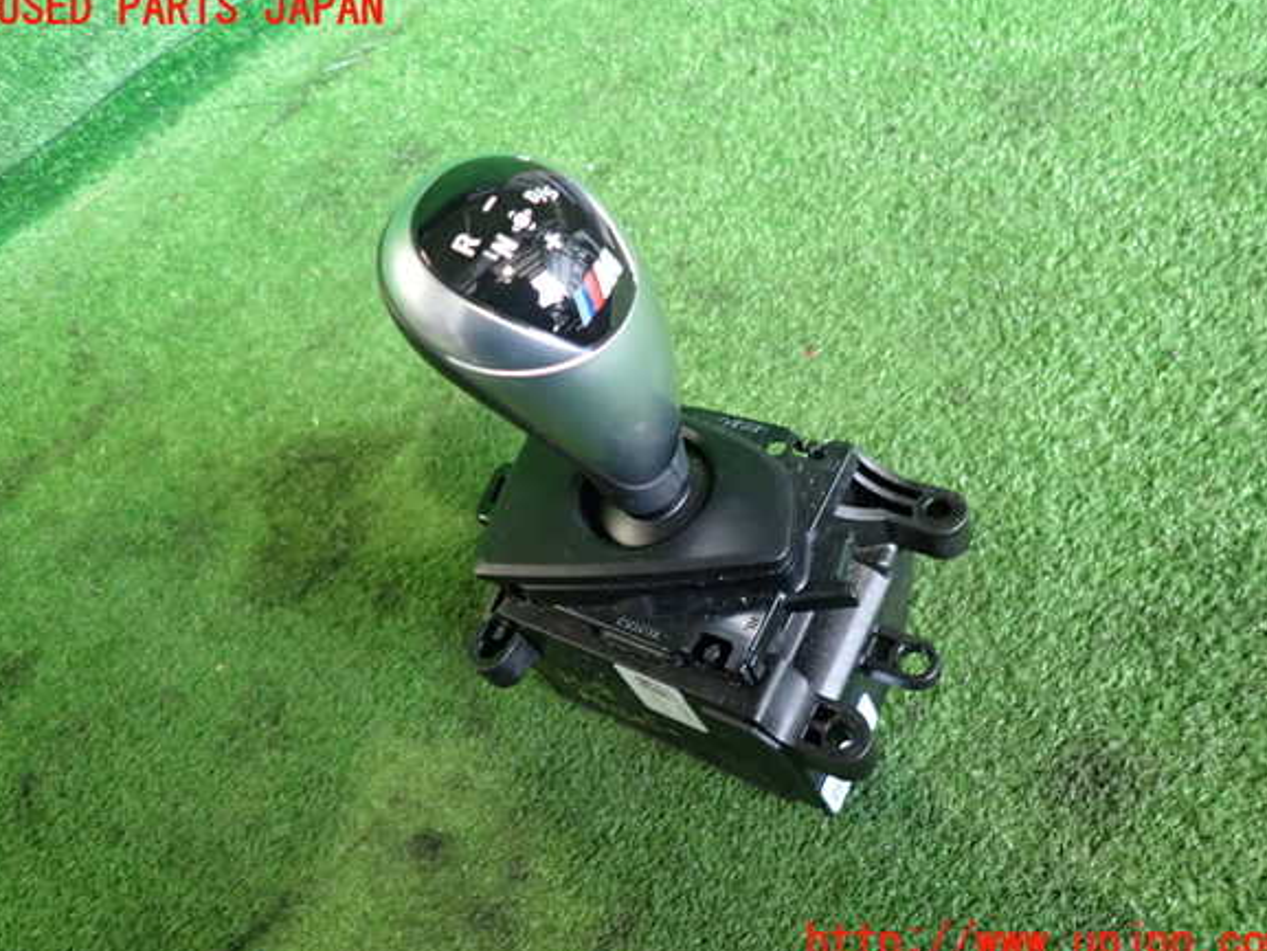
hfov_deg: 67.3
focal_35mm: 26
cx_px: 643
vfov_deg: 53.1
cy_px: 477
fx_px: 952
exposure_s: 1/30
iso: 320
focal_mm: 4.5
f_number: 2
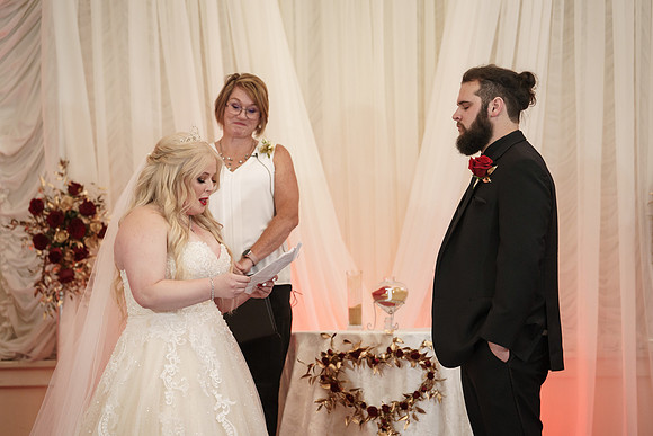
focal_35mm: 123
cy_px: 210
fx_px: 2224
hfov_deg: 16.7
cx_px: 339
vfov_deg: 11.2
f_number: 4
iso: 2000
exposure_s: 1/100
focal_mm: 118
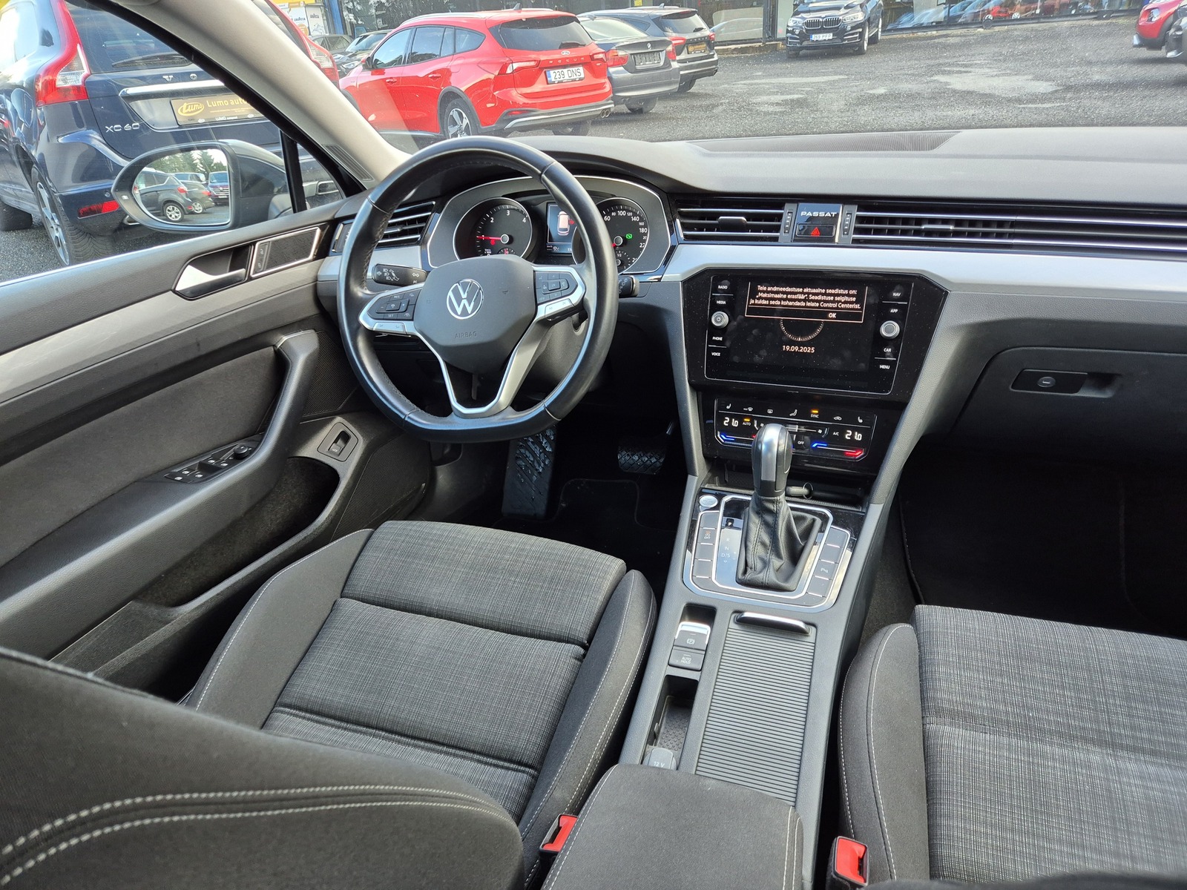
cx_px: 594
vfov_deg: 58.9
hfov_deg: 73.9
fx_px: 789
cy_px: 445
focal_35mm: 23
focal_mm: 5.4
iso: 160
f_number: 1.8
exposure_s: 1/180
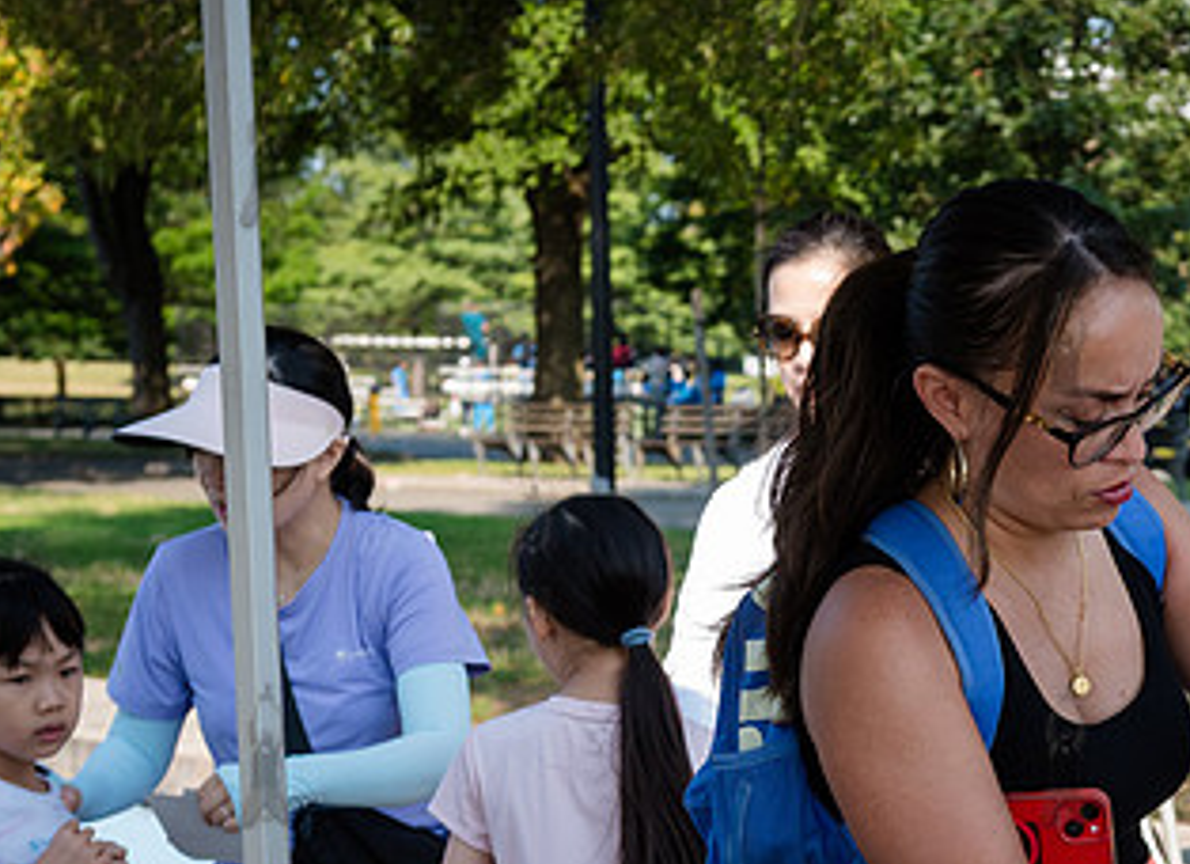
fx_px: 3399
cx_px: 1132
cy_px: 647
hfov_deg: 19.4
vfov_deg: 14.4
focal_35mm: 100
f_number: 4.5
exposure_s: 1/1000
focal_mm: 45
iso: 500
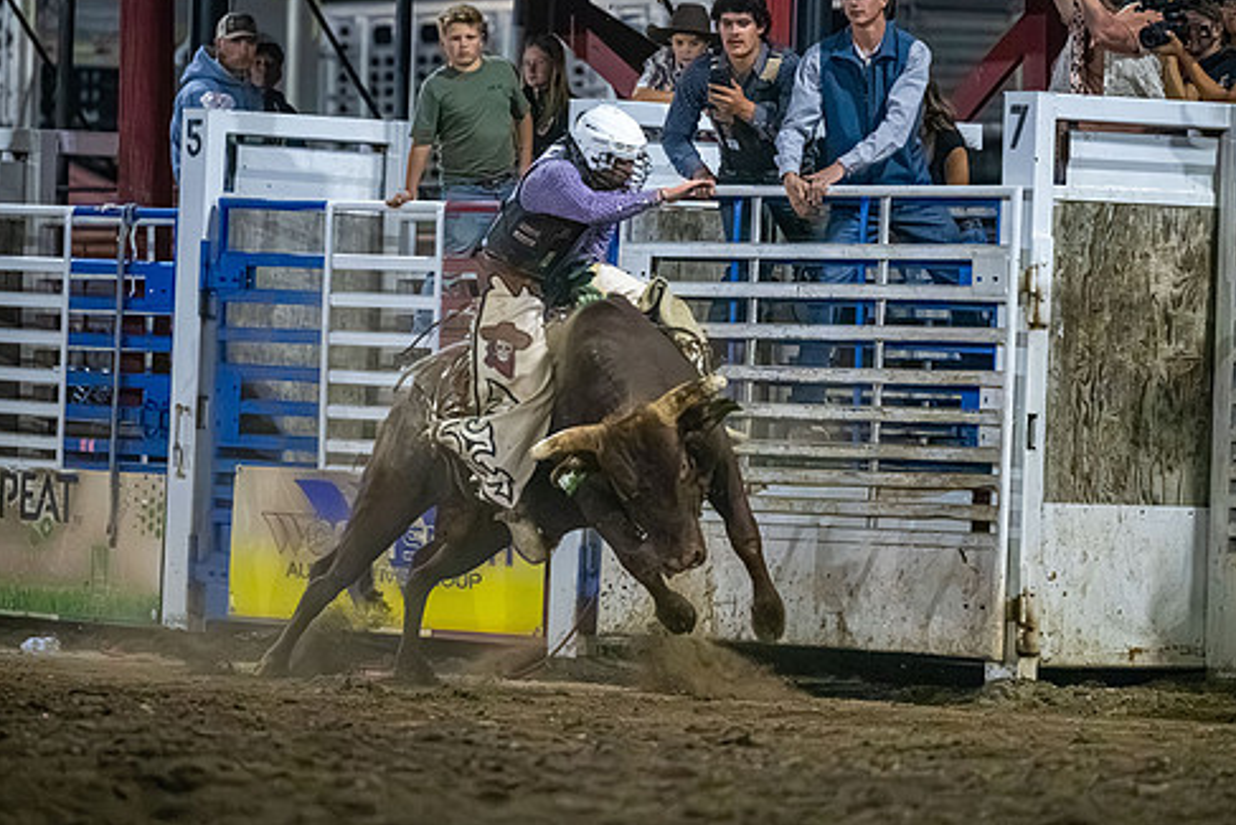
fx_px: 9513
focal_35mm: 277
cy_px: 296
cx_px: 664
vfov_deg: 5.0
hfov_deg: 7.4
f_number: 2.8
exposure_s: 1/800
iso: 6400
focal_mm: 180
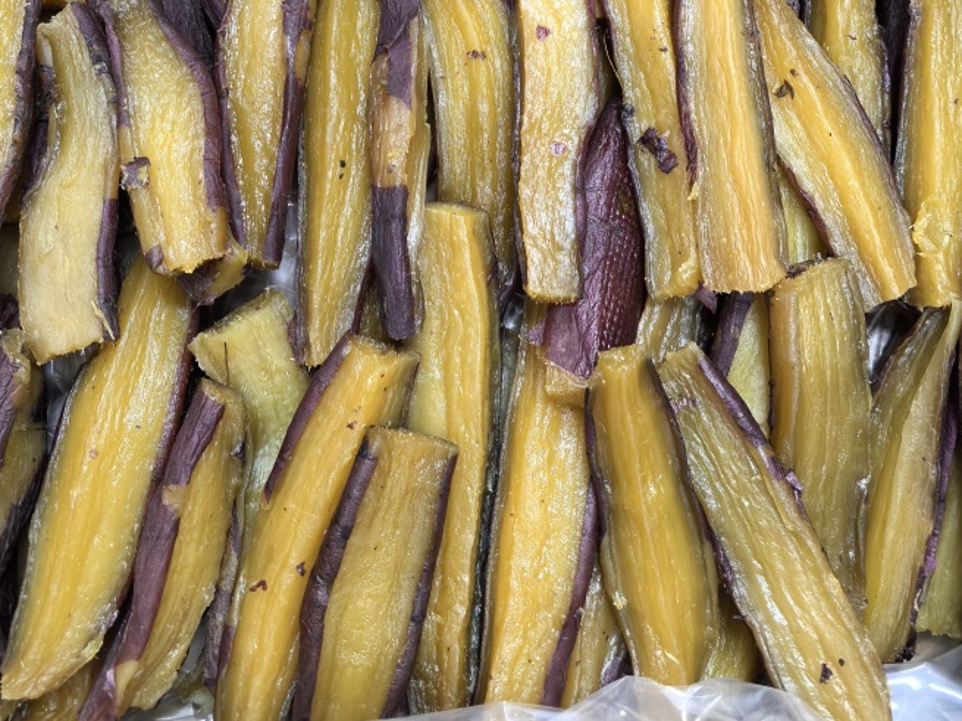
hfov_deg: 42.9
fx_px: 1223
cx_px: 463
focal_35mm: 44
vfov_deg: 29.8
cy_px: -61
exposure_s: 1/33.3
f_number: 2
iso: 400
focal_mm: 6.35
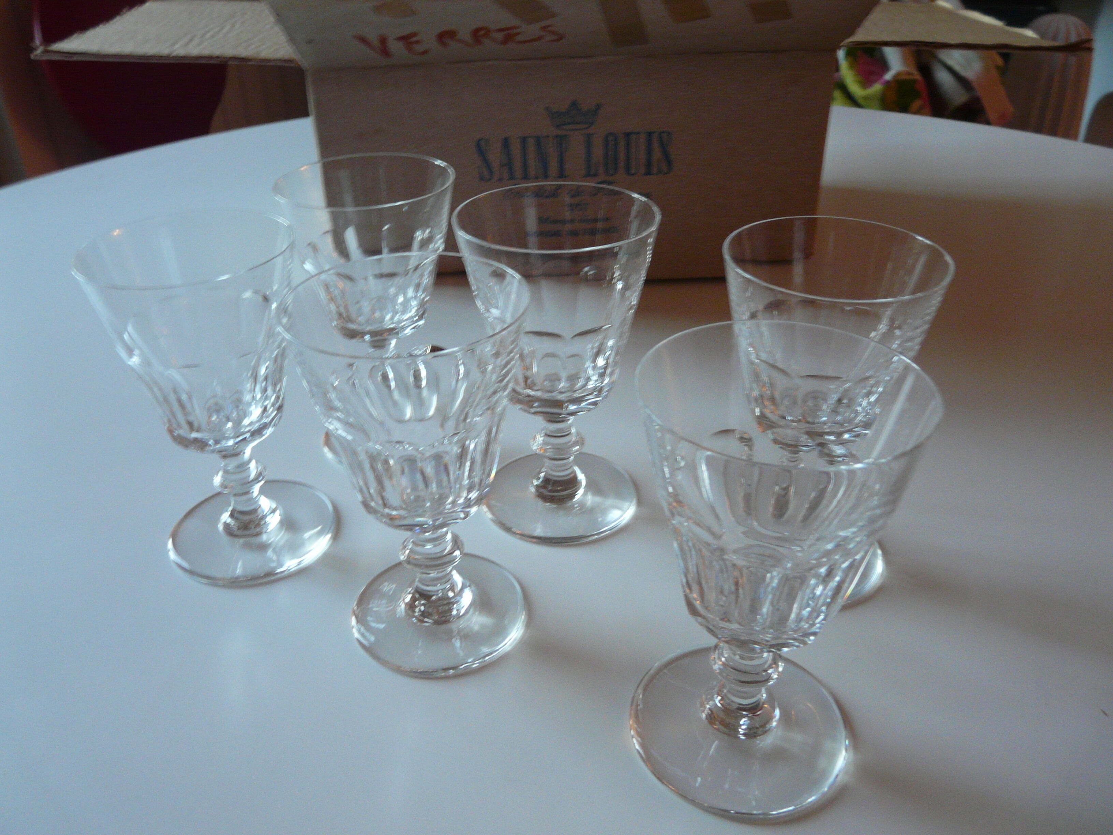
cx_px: 556
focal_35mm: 28
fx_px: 900
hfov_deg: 63.4
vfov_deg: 49.7
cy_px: 418
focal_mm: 4.6
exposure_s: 1/8
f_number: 2.8
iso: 200
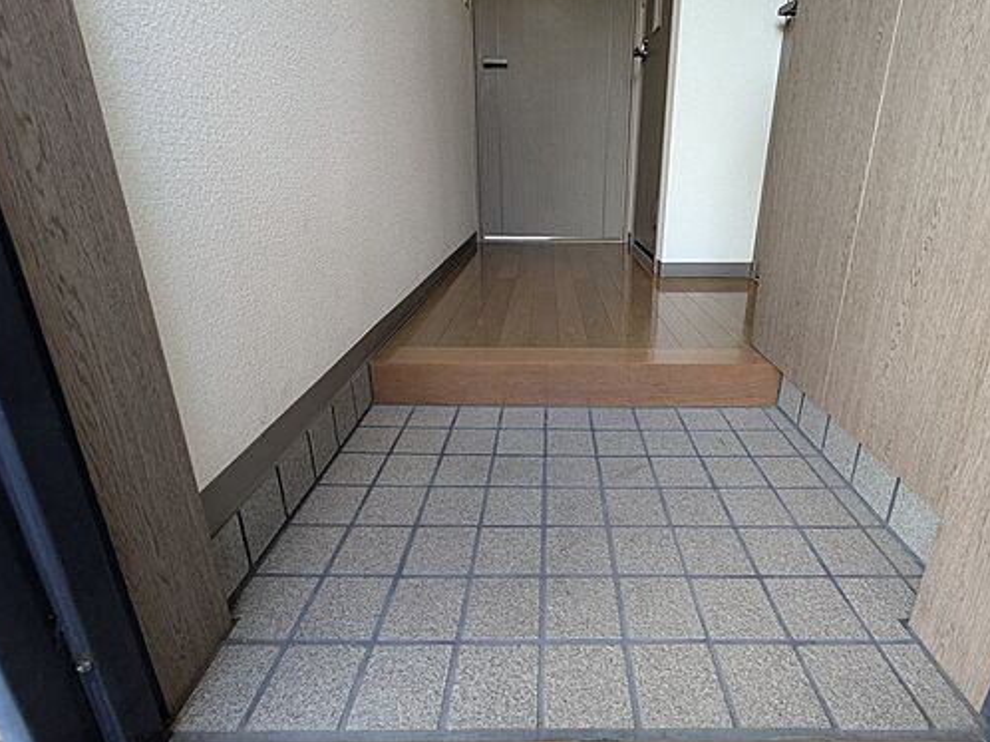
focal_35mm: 18
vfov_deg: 71.4
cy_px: 334
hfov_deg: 87.4
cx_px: 555
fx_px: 515
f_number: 2.2
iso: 92
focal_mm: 1.83
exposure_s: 1/120
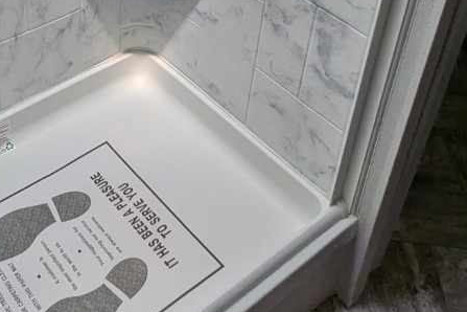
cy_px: -66
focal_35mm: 52
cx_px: 84
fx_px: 675
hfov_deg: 36.7
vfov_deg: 23.6
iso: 49
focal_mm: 2.35
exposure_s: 1/378
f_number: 2.2
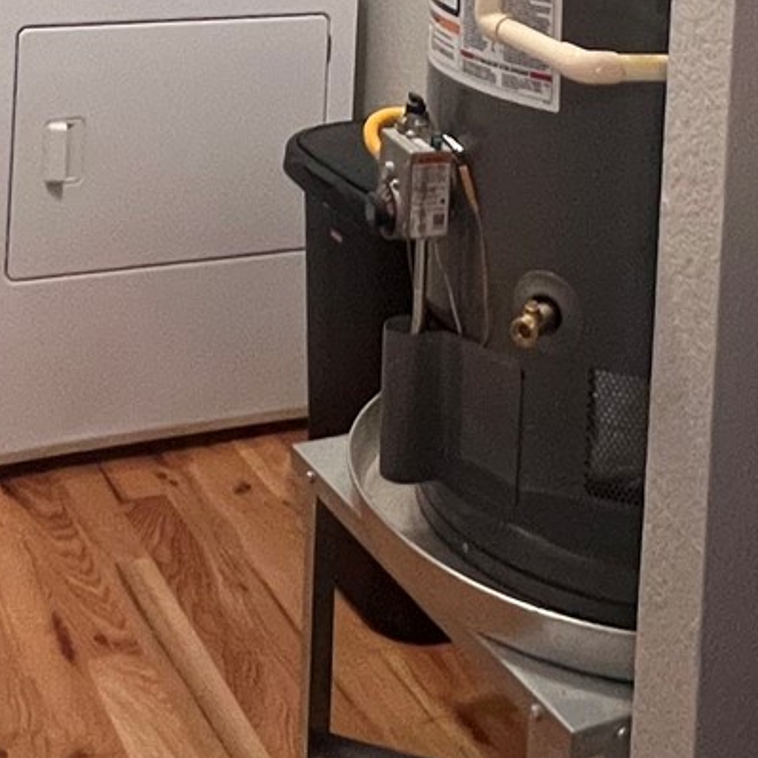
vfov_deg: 24.2
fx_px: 1462
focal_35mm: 59
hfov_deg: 29.0
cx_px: 279
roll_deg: -2.6
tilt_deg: +0.2
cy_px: -312
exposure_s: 1/60
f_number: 1.8
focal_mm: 1.57
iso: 400
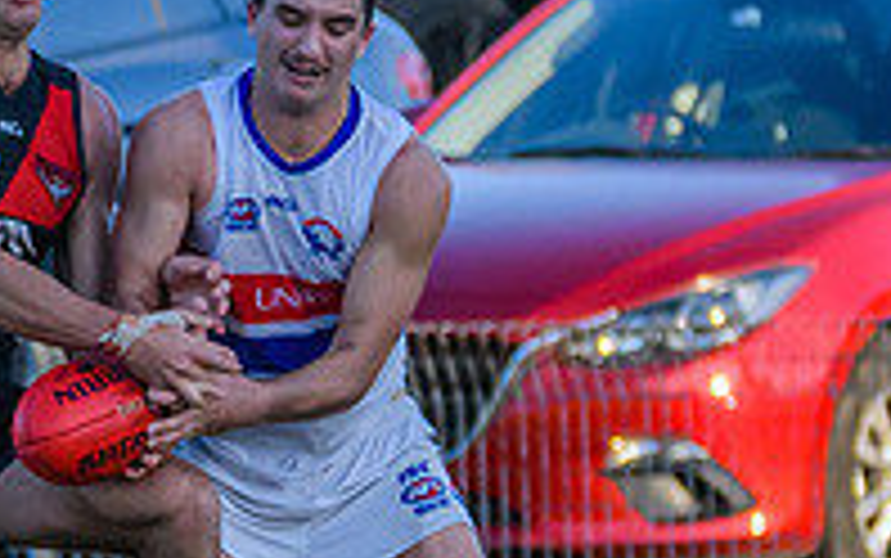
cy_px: 580
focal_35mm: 2273
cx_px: -15
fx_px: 55226
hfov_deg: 0.9
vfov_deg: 0.6
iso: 2000
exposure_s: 1/2000
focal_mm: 350
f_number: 6
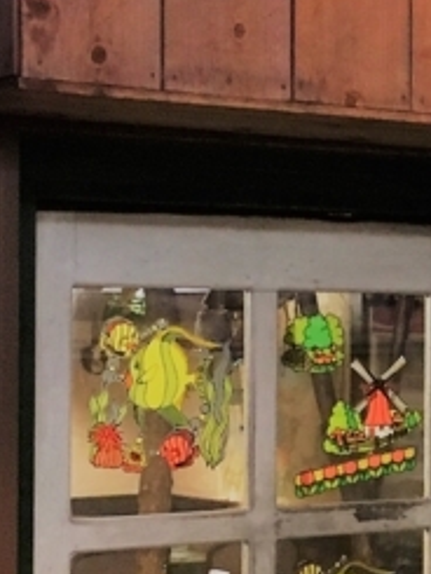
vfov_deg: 16.3
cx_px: 703
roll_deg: +0.3
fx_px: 2007
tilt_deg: -0.1
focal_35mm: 121
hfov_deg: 11.6
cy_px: 293
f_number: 2.2
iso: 200
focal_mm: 4.15
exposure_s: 1/17
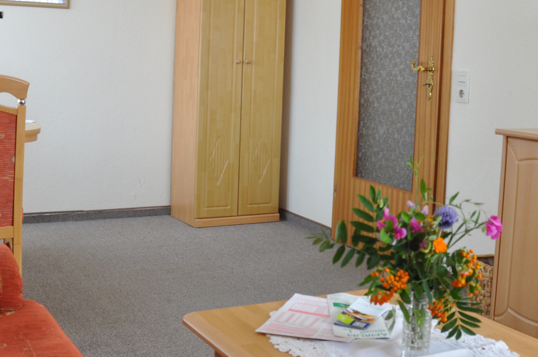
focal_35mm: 51
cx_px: 259
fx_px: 761
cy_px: 102
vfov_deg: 26.2
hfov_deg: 38.9
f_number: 5.6
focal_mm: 18
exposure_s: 1/60
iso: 560
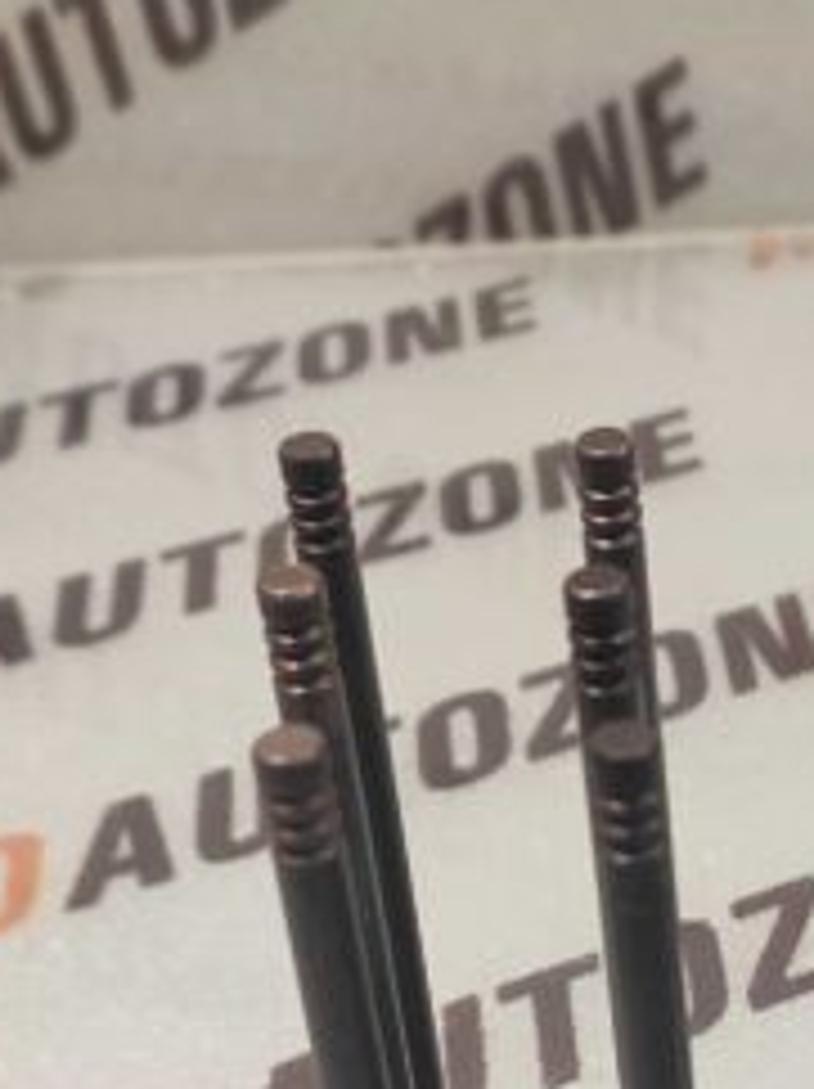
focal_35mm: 54
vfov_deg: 31.9
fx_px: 1696
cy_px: 1168
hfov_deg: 25.7
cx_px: 801
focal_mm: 4.74
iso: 177
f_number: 1.79
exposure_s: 1/33
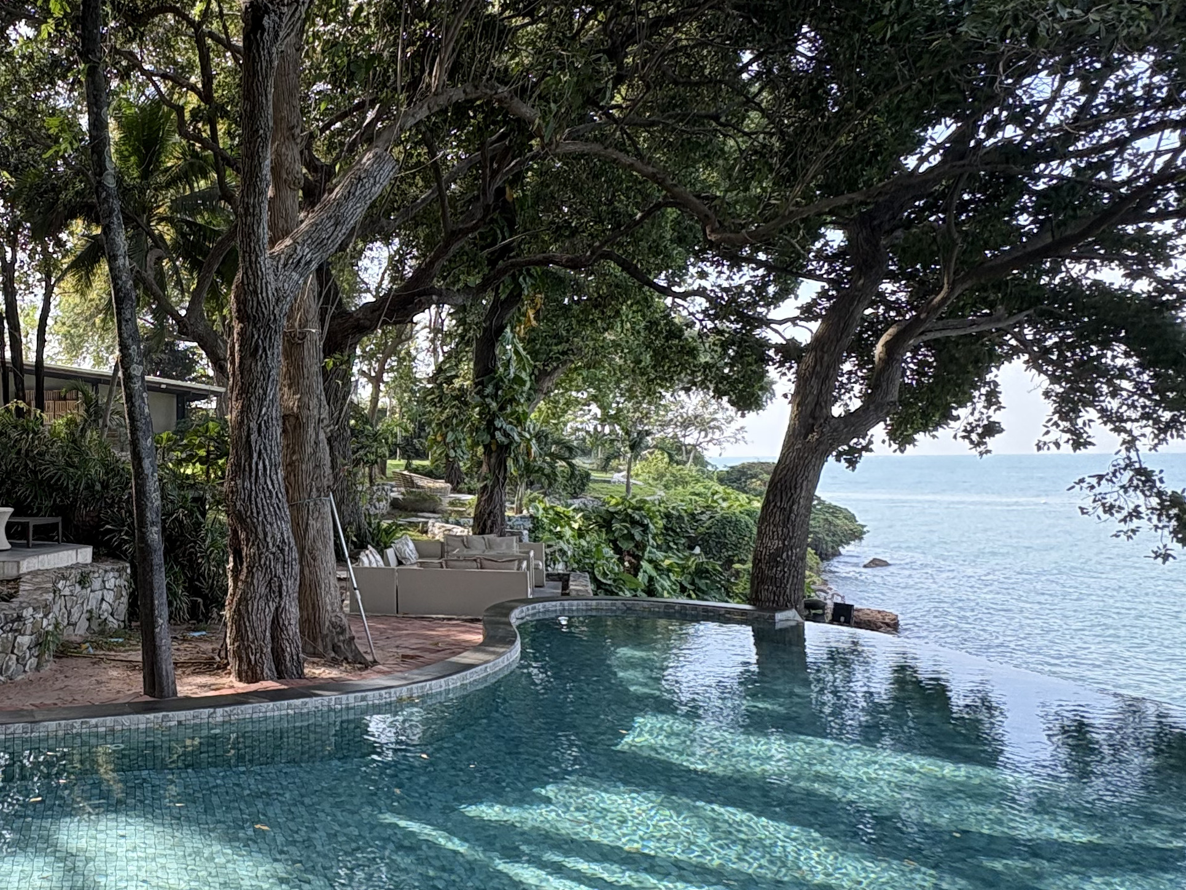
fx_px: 994
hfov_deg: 54.0
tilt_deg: +0.9
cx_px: 123
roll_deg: +0.2
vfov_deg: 48.2
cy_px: 459
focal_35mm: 29
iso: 64
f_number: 2.2
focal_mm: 2.22
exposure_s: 1/139
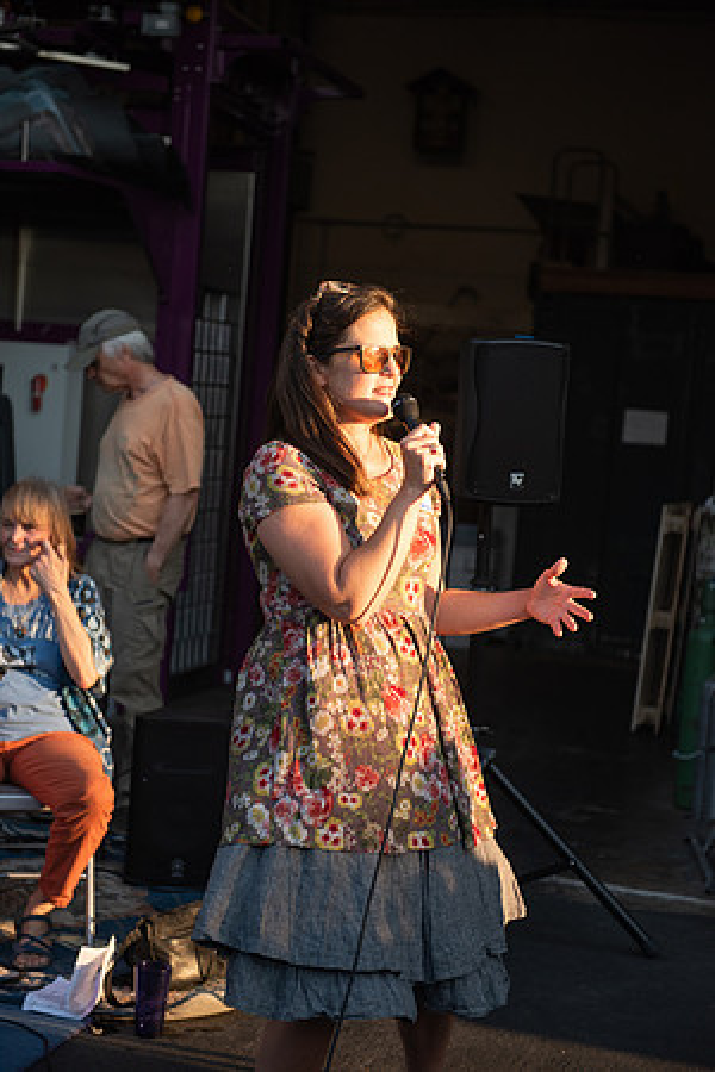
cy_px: 536
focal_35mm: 70
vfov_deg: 28.8
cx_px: 358
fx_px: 2085
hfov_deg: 19.5
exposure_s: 1/1250
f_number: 3.5
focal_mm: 70
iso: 640
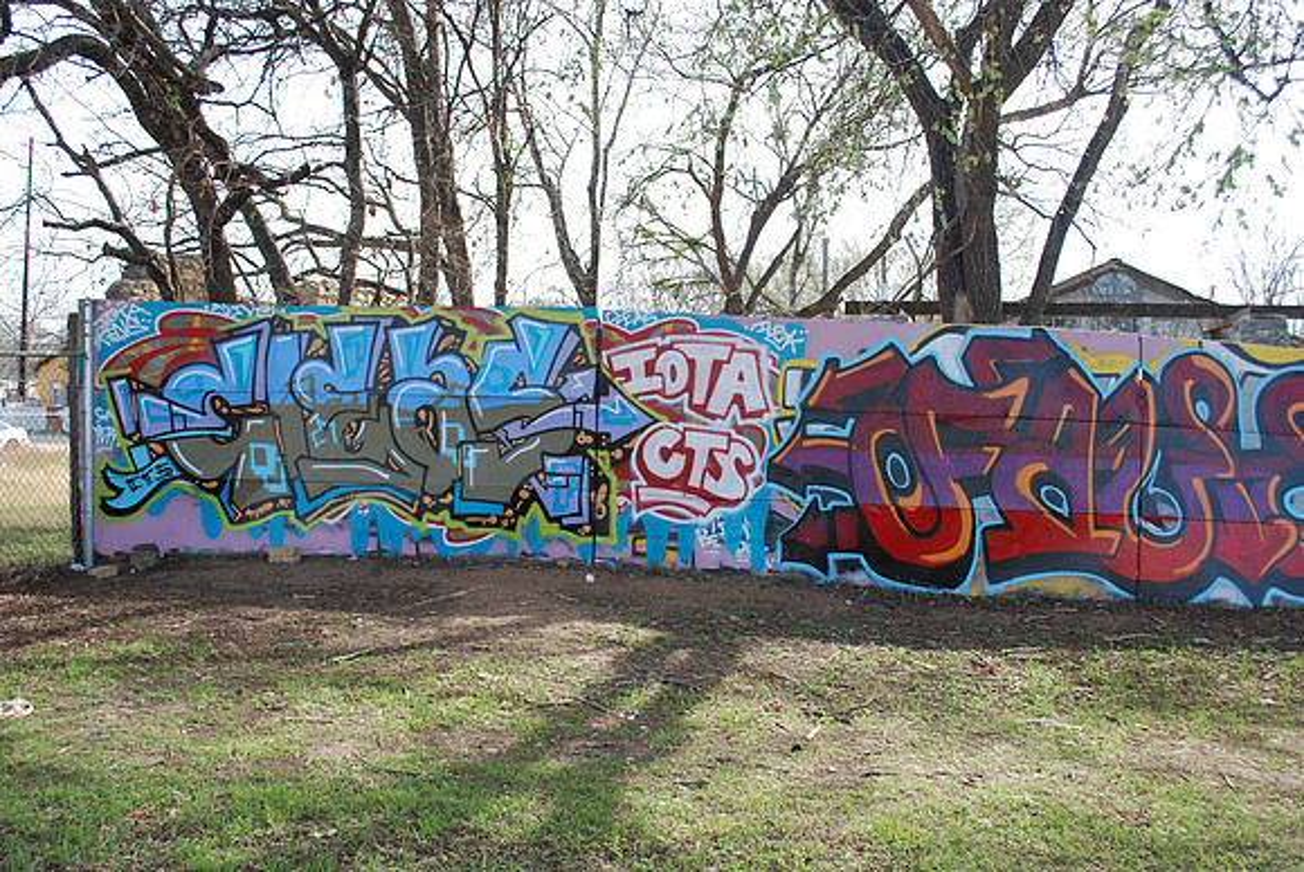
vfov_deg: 40.1
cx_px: 652
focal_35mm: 33
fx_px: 1197
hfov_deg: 57.2
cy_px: 436
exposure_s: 1/160
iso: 100
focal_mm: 22
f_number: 6.3
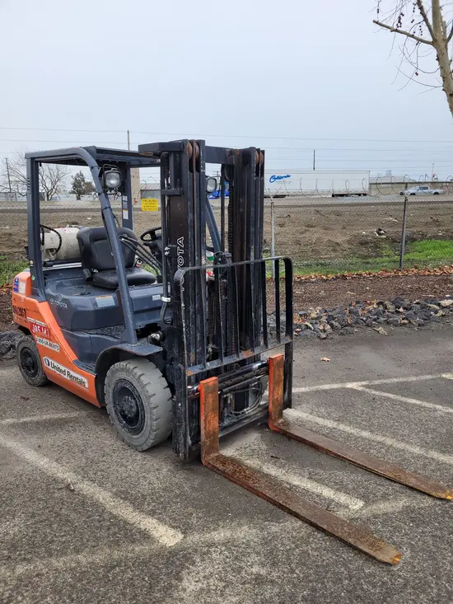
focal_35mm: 26
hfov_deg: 53.1
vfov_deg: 67.3
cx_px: 226
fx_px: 454
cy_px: 302
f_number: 1.8
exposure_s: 1/237
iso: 40
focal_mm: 5.4
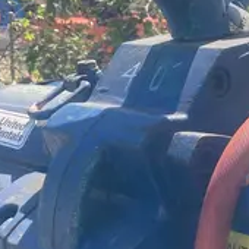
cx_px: 274
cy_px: 127
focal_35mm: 80
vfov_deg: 21.7
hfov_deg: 20.6
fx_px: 651
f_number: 1.8
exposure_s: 1/787
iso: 20
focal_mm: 3.99
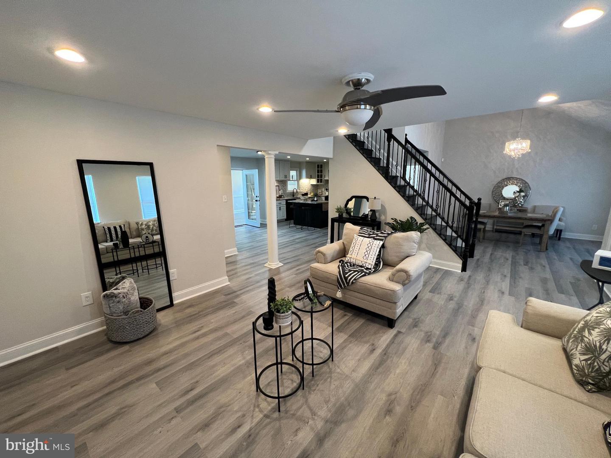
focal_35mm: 13
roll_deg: +0.4
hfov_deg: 106.2
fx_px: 229
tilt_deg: -11.2
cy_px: 229
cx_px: 306
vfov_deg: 89.9
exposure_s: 1/60
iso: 200
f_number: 1.8
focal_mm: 1.57
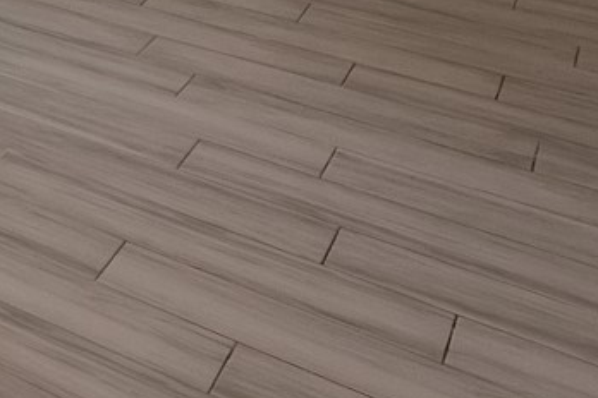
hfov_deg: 16.9
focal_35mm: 69
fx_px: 1146
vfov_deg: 14.3
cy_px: -520
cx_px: -717
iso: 640
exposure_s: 1/10
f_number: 9
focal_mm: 12
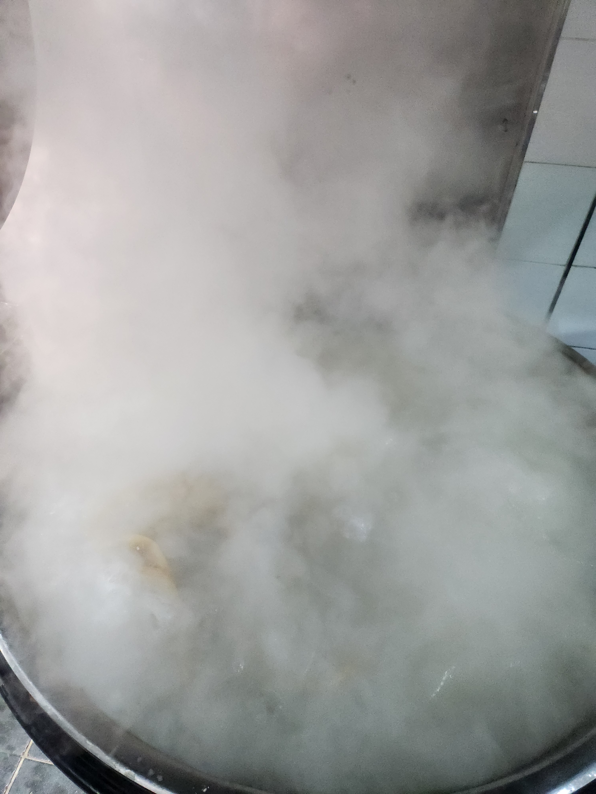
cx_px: 298
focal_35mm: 23
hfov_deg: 58.9
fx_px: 528
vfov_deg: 73.9
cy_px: 397
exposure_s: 1/120
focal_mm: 5.4
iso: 800
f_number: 1.8
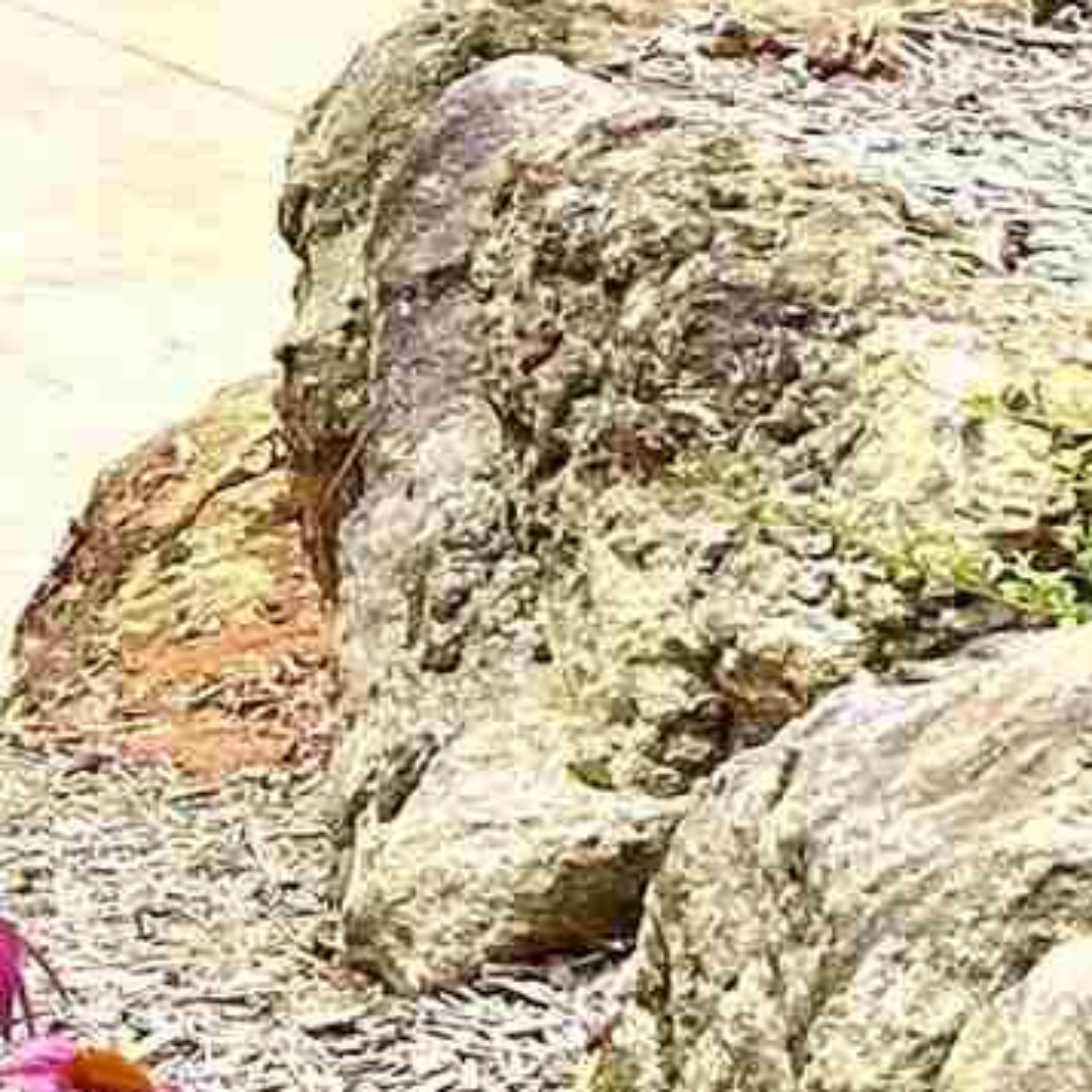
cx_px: -2472
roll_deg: +0.1
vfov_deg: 8.7
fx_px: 7067
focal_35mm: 198
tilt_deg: -19.7
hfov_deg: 7.5
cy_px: -257
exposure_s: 1/2028
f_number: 1.8
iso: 32
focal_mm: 4.25
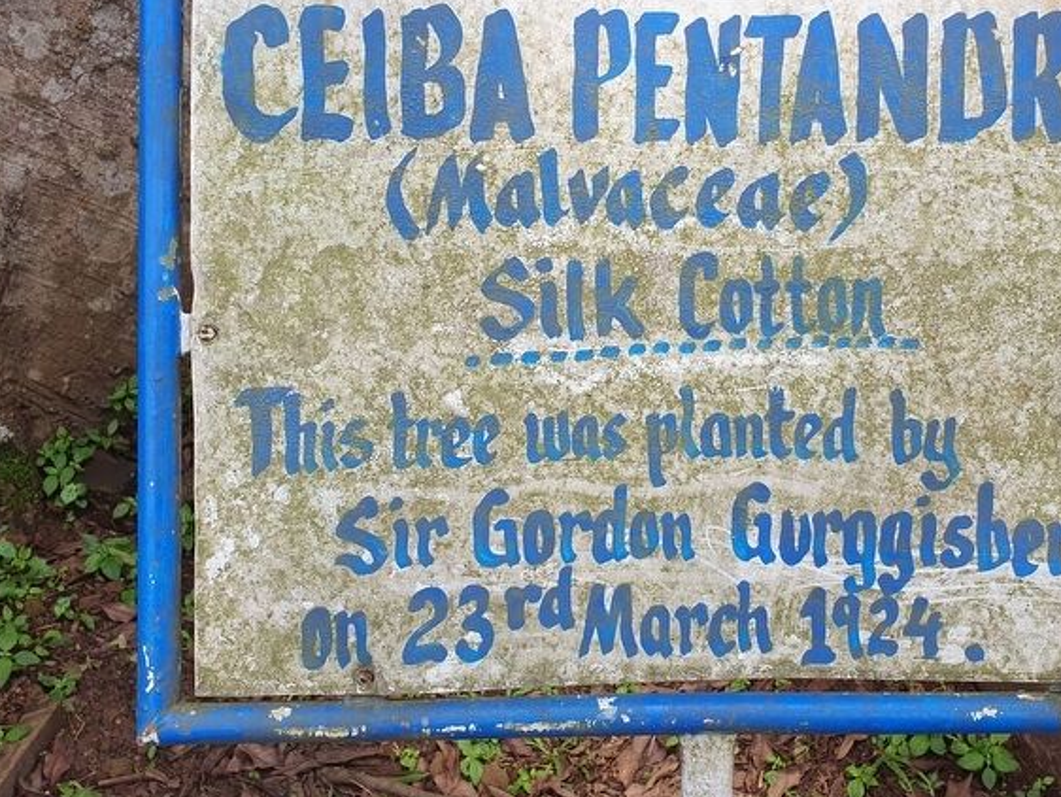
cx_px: 644
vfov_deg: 38.6
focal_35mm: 37
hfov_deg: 49.8
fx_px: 1135
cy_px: 340
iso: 50
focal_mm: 4.32
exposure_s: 1/419
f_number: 2.4
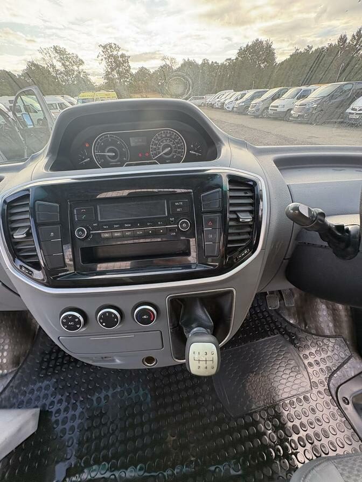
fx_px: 195
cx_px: 181
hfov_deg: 85.7
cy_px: 241
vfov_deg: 102.1
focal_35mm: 14
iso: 125
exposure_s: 1/140
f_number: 2.2
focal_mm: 2.22
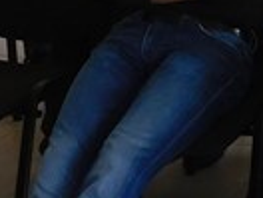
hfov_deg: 12.3
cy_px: -192
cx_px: 428
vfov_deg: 9.2
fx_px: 1147
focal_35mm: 151
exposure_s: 1/30
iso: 160
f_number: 3.4
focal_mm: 4.5
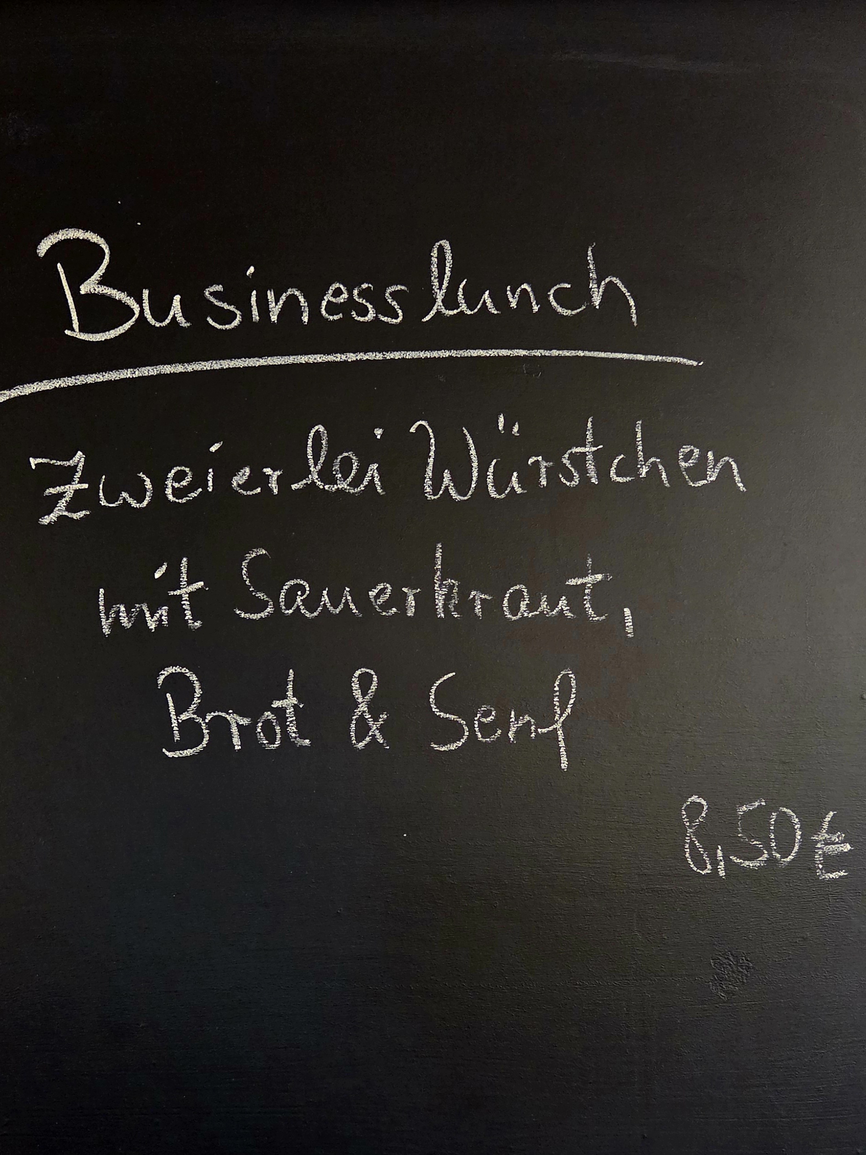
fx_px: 767
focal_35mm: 23
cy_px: 578
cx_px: 433
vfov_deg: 73.9
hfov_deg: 58.9
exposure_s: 1/101
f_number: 1.8
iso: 1250
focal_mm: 5.4
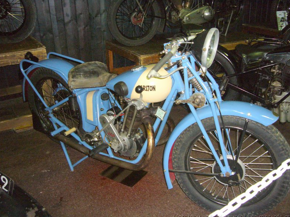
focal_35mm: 34
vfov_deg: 41.8
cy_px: 108
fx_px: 285
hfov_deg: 54.0
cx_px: 148
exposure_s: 1/30
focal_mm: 5.4
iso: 200
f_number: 3
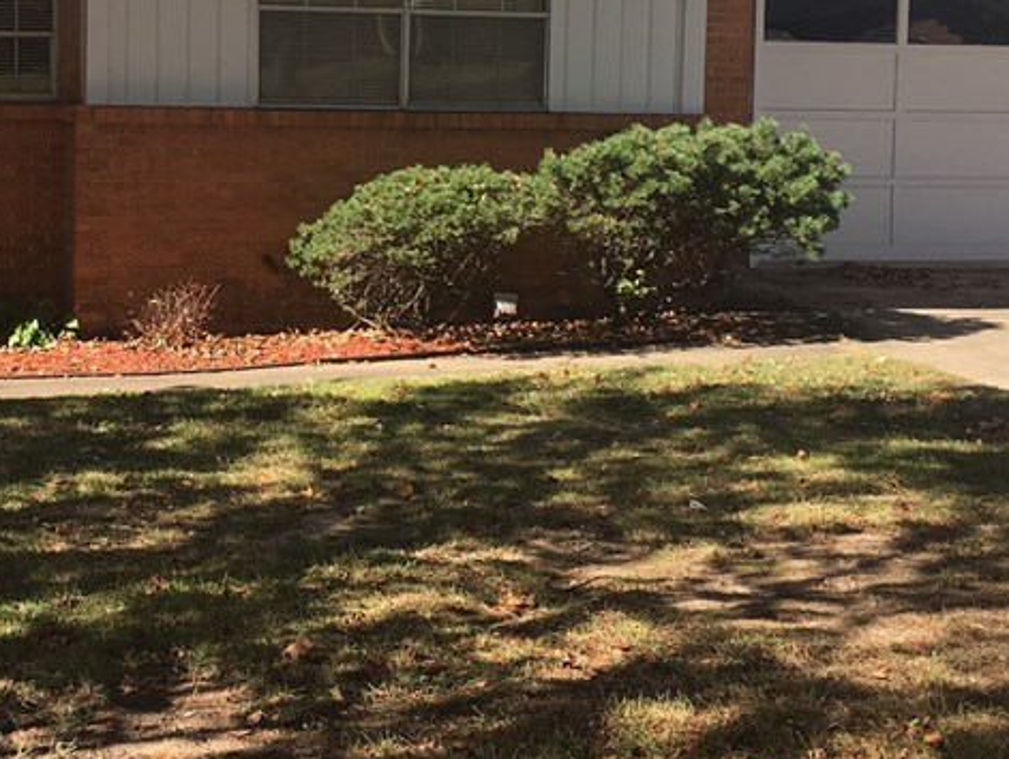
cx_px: 296
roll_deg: -1.5
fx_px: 1838
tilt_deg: -6.4
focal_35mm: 63
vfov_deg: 23.1
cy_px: 199
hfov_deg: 30.4
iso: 25
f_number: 2.2
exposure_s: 1/625
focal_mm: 4.15
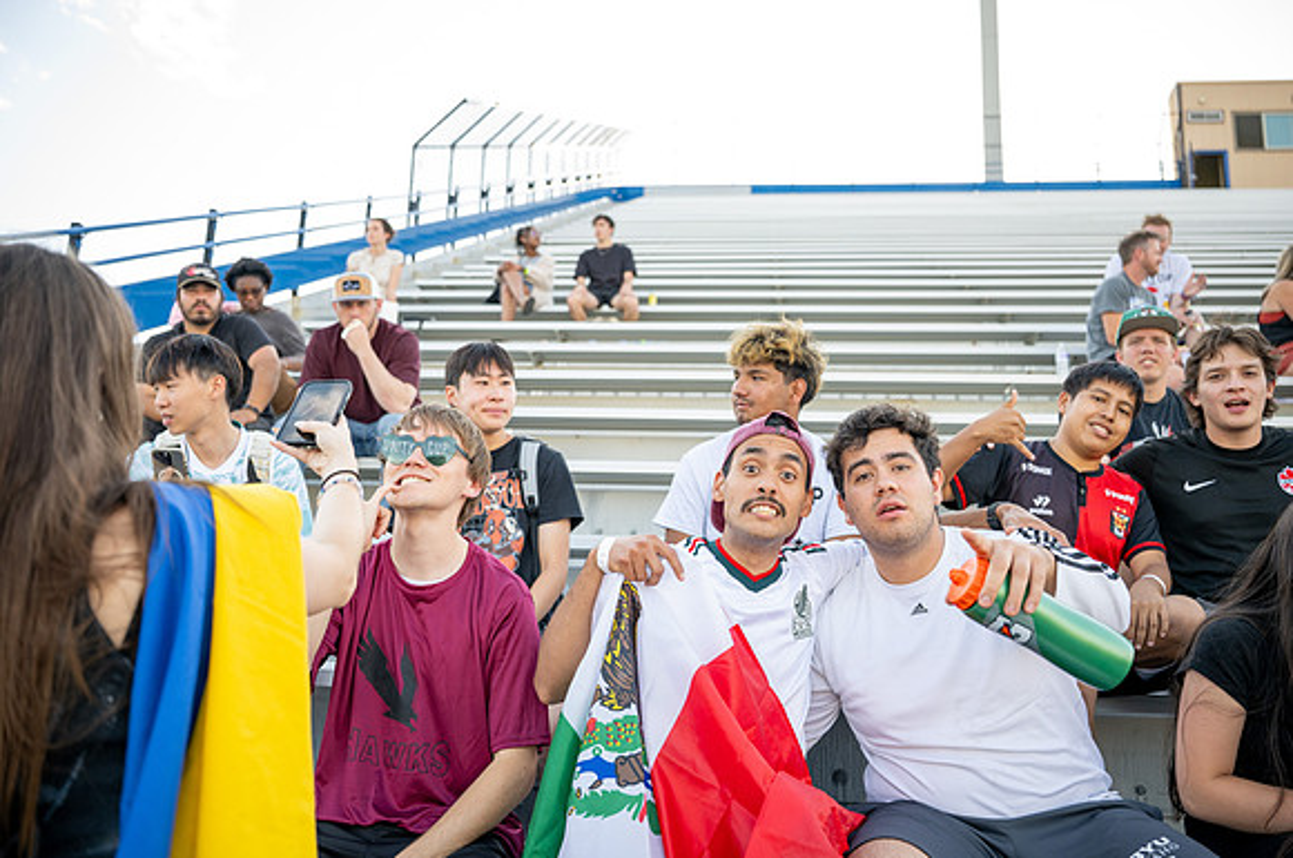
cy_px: 417
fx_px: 1084
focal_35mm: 30
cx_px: 661
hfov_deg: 61.6
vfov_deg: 43.2
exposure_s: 1/640
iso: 400
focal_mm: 29.5
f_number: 2.8
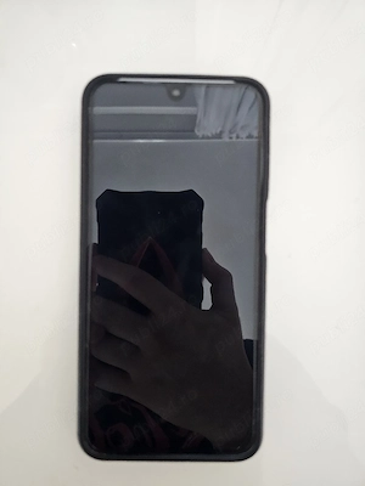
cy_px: 243
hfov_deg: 58.9
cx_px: 182
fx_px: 323
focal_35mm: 23
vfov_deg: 73.9
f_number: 1.7
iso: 1250
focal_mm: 6.3
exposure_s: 1/26
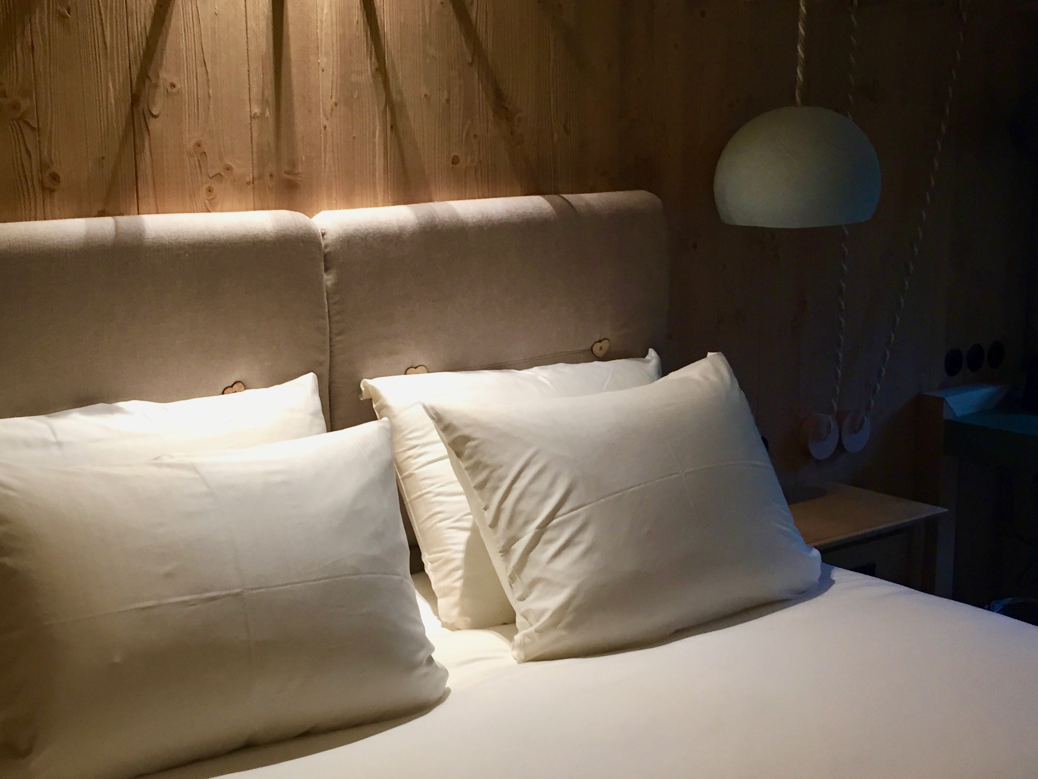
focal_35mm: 44
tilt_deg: -8.2
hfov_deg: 42.8
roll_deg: +0.3
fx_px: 1319
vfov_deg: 32.9
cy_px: 387
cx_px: 440
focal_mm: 4.15
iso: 125
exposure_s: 1/33
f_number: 2.2
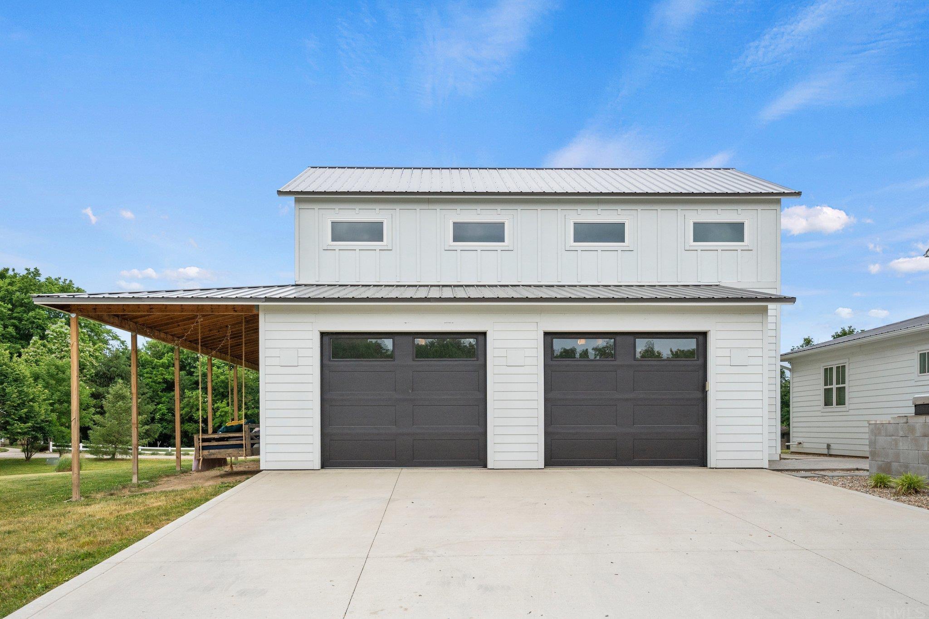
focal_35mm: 29
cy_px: 310
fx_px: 755
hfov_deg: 63.2
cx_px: 464
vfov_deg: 44.6
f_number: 4
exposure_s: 1/3200
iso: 800
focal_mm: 19.5
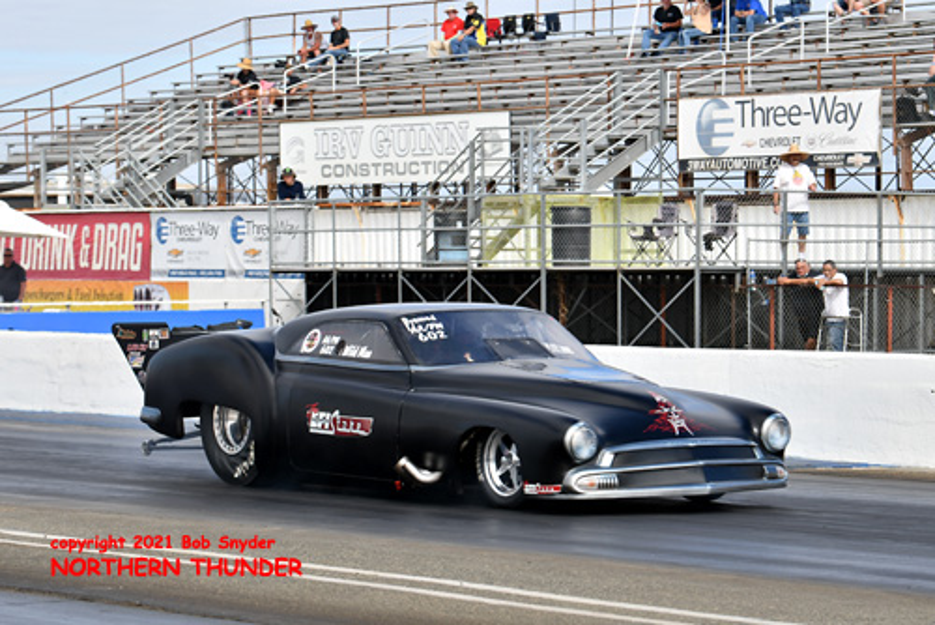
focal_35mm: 142
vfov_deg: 9.6
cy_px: 312
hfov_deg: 14.4
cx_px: 468
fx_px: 3703
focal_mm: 95
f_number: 5.6
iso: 200
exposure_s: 1/1000
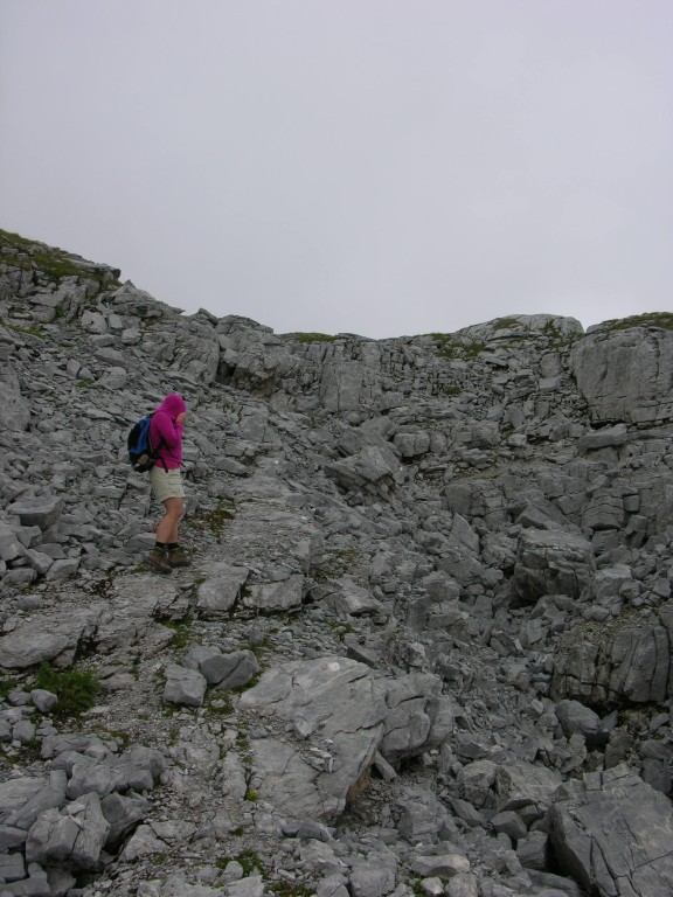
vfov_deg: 52.6
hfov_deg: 40.7
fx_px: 907
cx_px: 336
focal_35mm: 35
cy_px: 448
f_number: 6.3
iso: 50
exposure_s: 1/272
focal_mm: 8.9
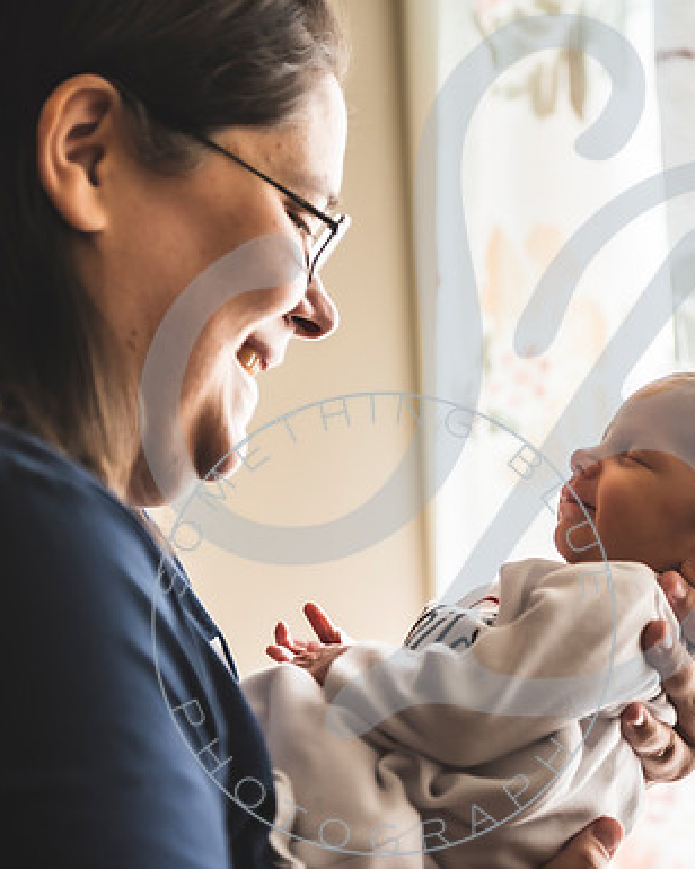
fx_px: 2545
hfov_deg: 15.5
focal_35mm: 99
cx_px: 496
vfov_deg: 19.4
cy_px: 434
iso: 250
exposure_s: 1/125
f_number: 2.8
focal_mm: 70
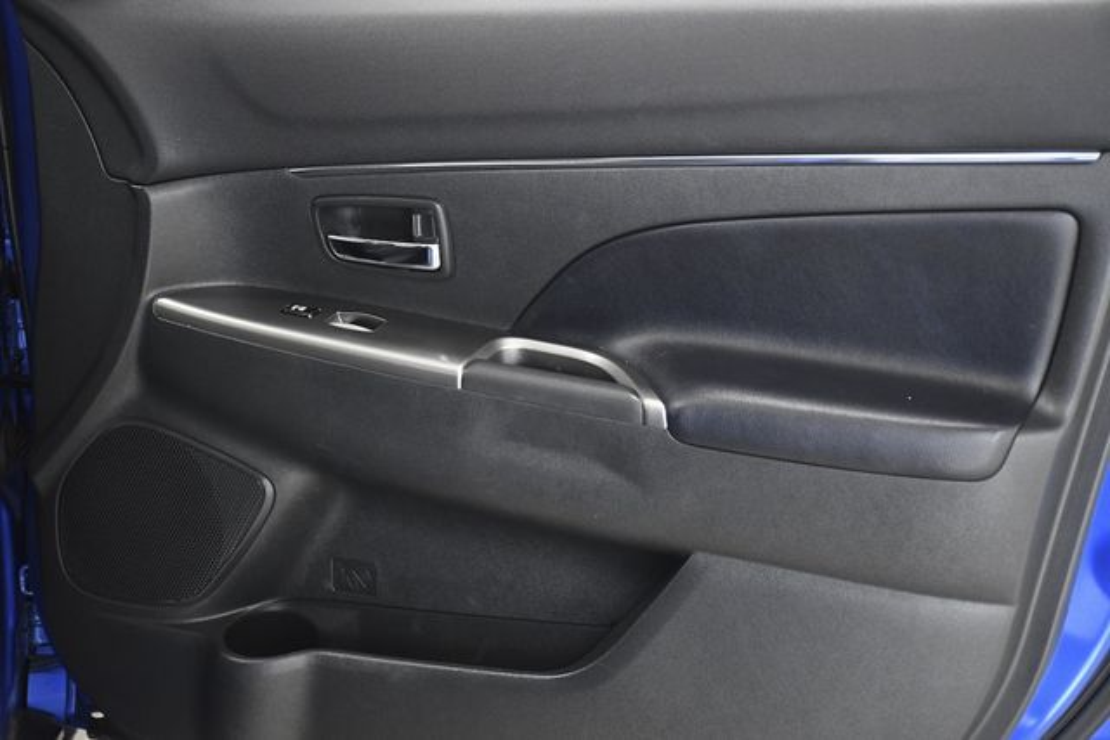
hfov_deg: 28.1
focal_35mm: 72
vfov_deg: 18.9
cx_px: 555
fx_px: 2220
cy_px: 370
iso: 2500
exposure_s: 1/160
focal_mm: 48
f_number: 4.5
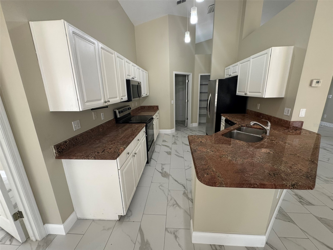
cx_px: 166
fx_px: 135
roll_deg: +1.9
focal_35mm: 14
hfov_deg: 102.1
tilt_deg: -15.2
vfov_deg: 85.7
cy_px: 125
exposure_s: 1/60
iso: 160
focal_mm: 2.22
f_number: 2.2
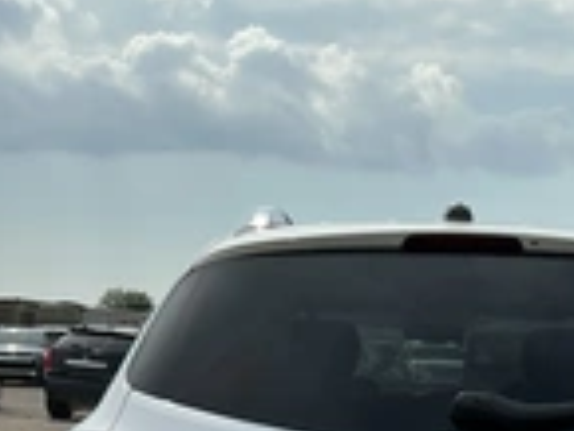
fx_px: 1278
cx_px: 400
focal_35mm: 77
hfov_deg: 25.1
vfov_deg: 18.0
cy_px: 554
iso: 25
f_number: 1.8
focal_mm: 3
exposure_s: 1/2801
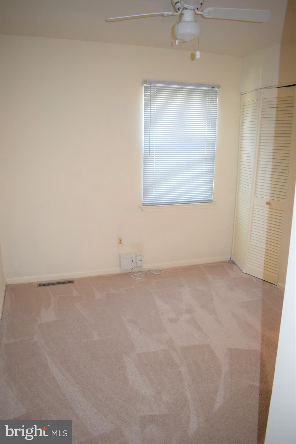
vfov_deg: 67.4
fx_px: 333
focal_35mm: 27
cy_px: 222
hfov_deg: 47.9
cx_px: 148
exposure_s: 1/80
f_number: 4.5
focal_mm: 18
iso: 800
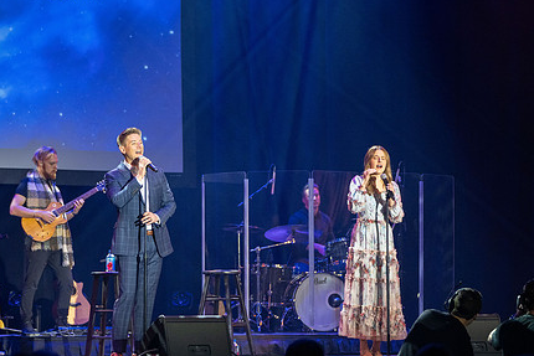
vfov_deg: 8.3
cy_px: 194
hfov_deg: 12.4
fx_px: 2448
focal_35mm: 165
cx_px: 245
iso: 2000
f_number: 2.8
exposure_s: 1/400
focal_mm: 120
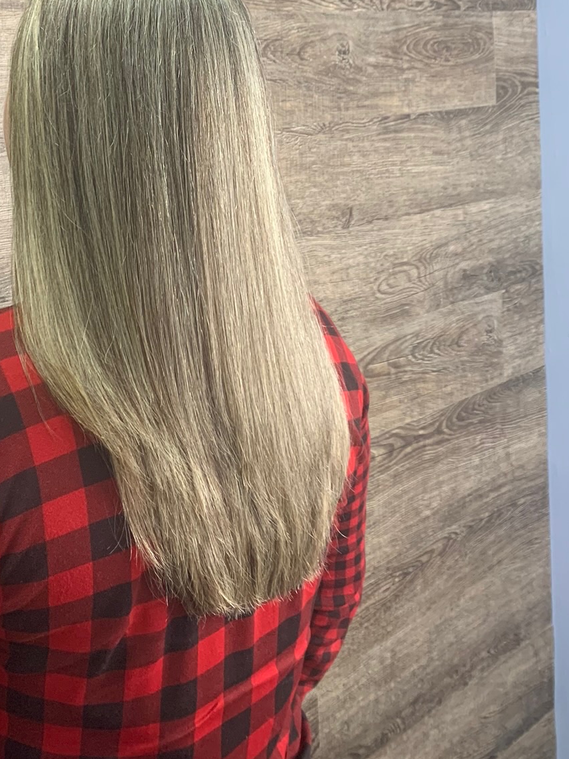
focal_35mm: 47
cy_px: 113
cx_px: 123
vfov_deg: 38.3
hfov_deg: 30.2
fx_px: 1030
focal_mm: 4.25
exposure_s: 1/60
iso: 100
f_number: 1.8
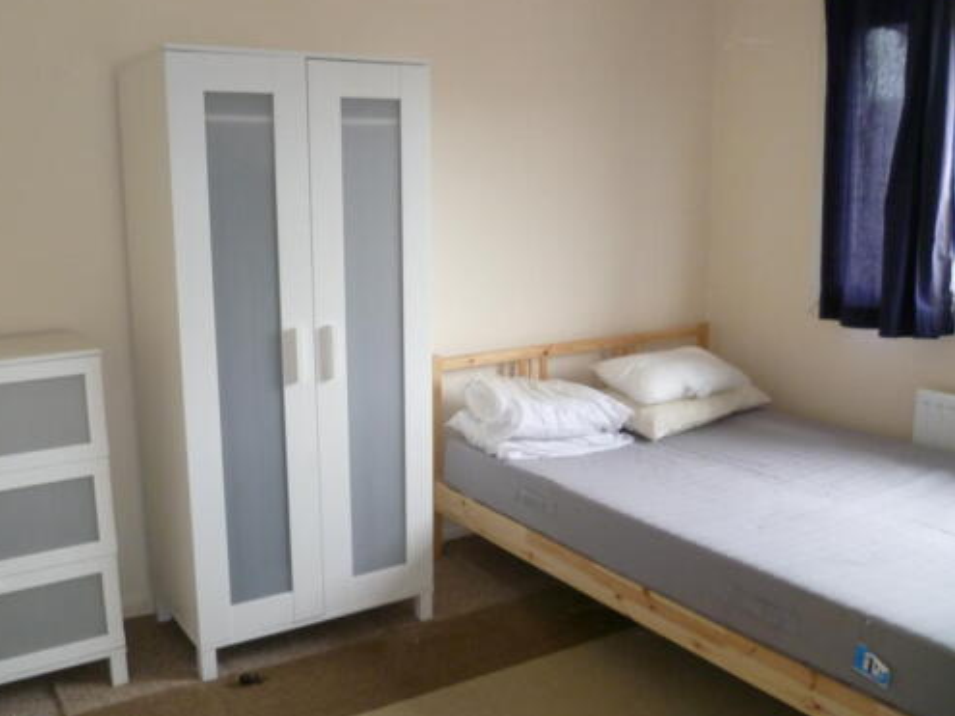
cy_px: 364
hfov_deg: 55.1
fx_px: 910
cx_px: 395
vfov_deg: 42.9
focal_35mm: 33
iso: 200
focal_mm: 5
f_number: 2.8
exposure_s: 1/30
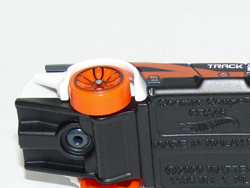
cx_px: 198
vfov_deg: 7.9
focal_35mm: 187
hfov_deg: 10.5
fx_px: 1351
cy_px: 141
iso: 100
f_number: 4
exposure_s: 1/30
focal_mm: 13.4
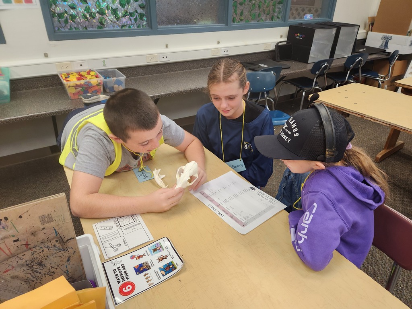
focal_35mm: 23
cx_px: 206
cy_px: 154
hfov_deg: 73.9
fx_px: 274
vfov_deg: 58.9
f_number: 1.8
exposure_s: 1/120
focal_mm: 5.4
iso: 200
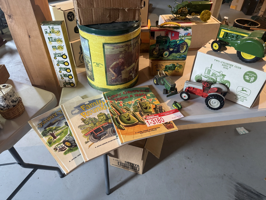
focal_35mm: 24
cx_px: 133
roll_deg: -2.0
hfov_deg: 71.6
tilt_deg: -42.1
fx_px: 184
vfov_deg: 56.8
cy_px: 100
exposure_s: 1/60
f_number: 1.78
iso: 400
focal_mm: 6.76
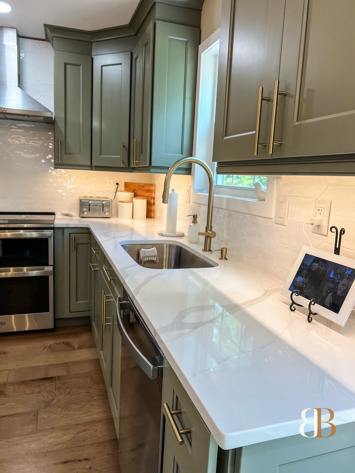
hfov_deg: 53.1
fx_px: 356
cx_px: 178
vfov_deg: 67.3
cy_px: 236
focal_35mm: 26
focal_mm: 5.7
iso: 40
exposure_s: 1/123
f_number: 1.5
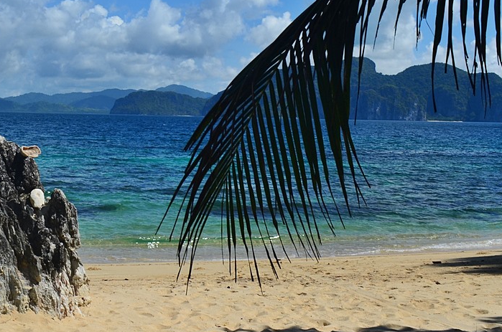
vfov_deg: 21.0
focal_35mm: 63
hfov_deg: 30.8
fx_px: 877
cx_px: 70
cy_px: 36
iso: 100
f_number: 13
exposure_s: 1/200
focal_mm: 18
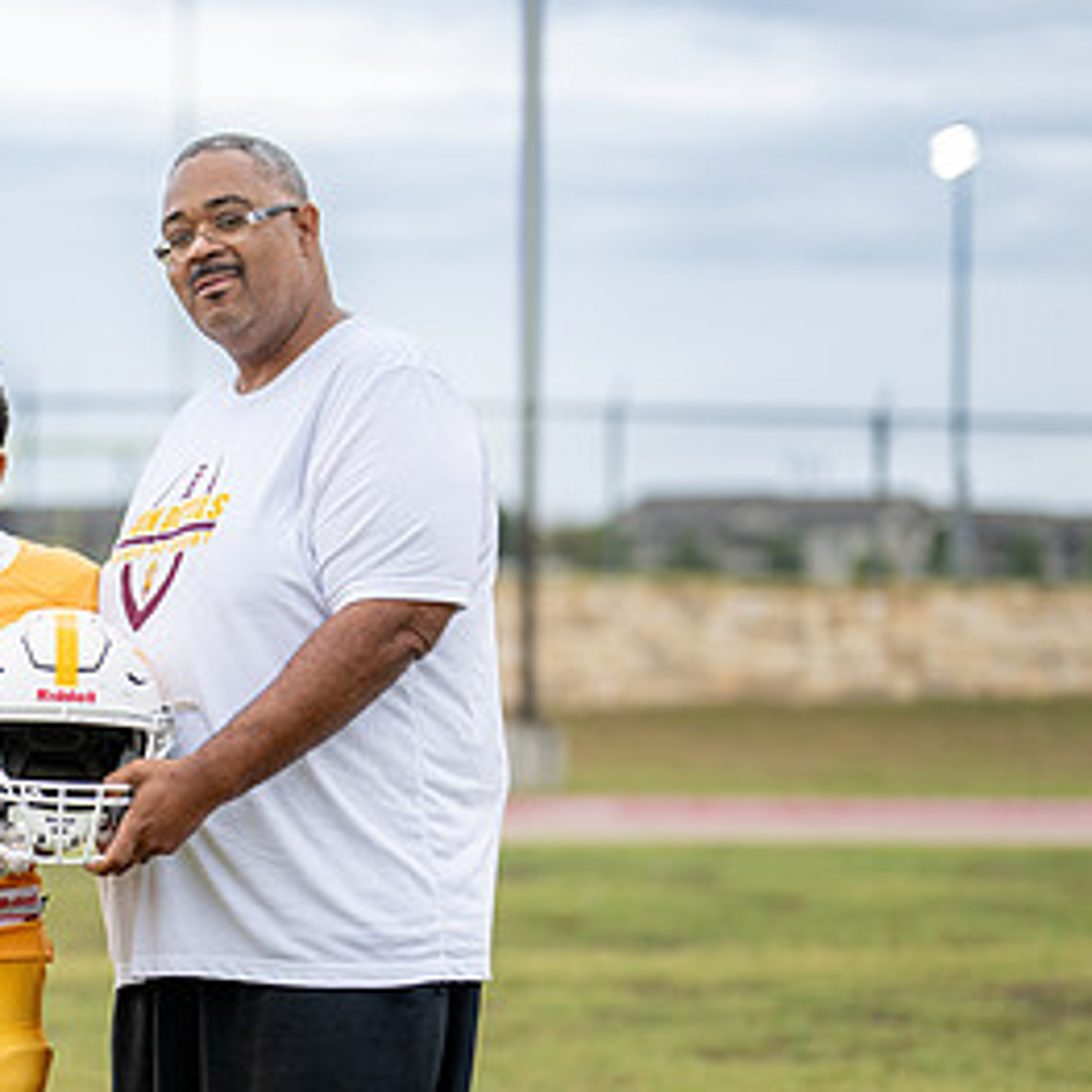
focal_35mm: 107
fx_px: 3819
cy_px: 727
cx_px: 185
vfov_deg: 16.2
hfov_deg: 16.1
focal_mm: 50
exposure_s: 1/1600
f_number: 1.2
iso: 320
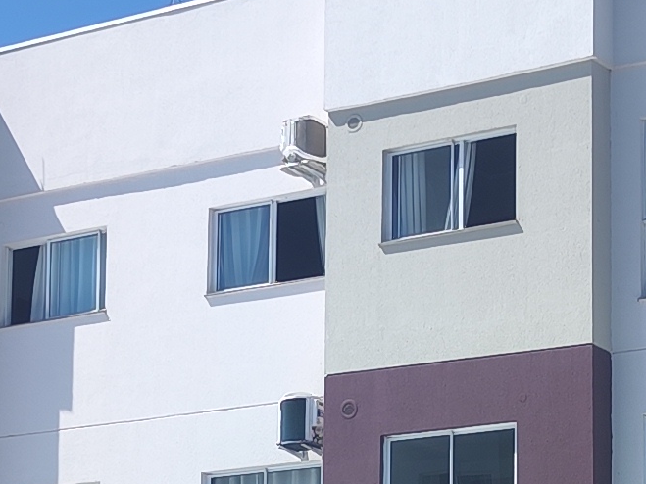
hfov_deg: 13.7
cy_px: 507
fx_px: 2668
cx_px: 43
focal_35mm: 143
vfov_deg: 10.3
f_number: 1.69
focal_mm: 7.01
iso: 50
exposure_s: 1/823
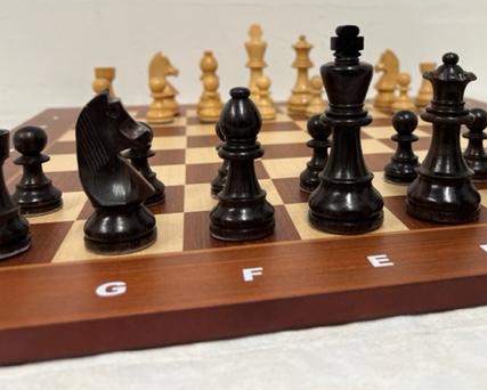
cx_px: 328
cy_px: 121
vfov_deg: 38.6
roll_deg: -0.2
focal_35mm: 38
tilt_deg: -9.1
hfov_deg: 47.1
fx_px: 548
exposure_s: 1/100
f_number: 1.5
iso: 100
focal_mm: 5.7
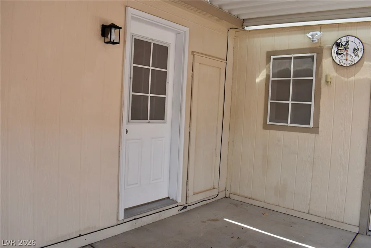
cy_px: 124
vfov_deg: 48.0
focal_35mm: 27
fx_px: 278
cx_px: 186
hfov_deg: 67.4
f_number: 7.1
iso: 400
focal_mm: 18
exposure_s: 1/200
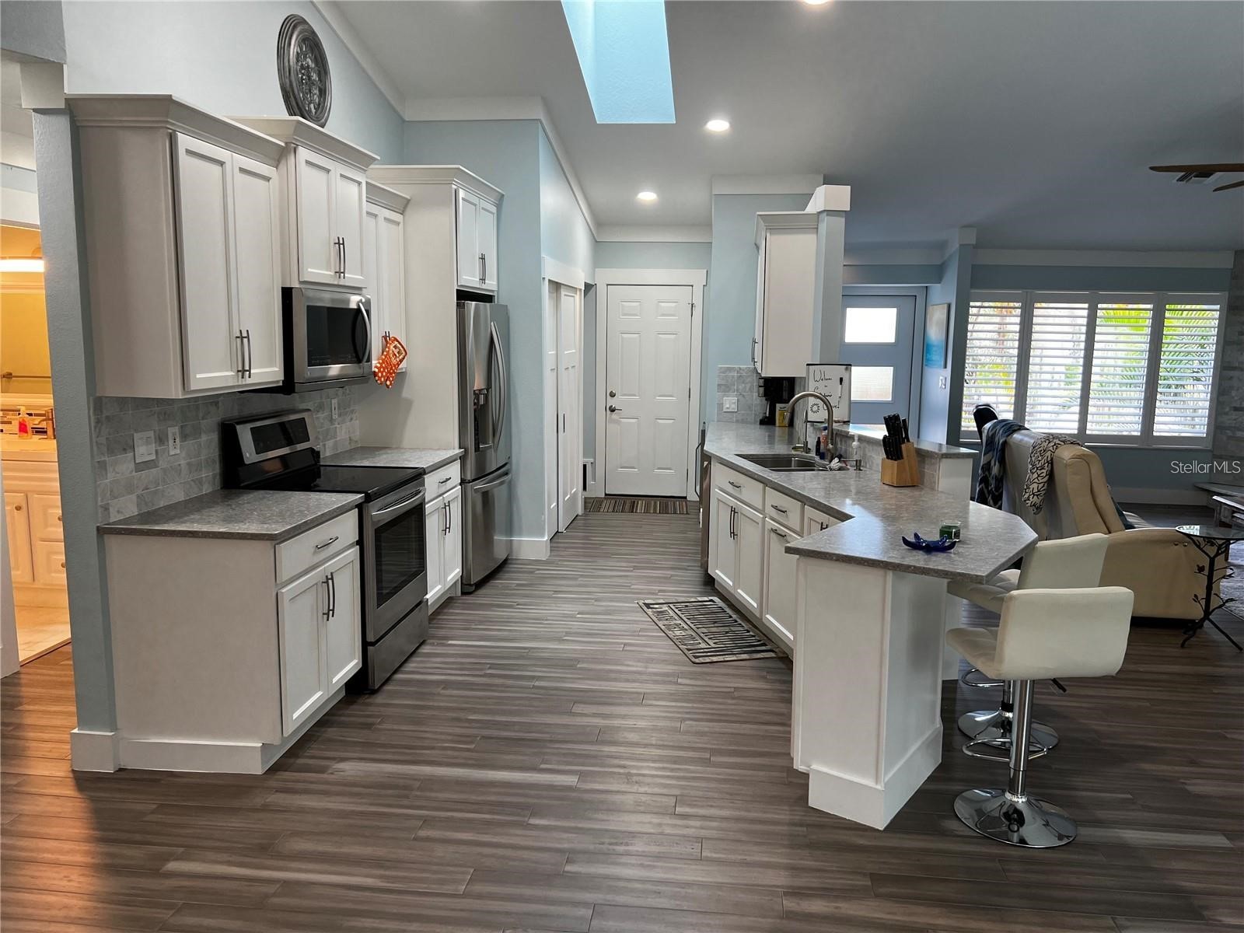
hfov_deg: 67.3
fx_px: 934
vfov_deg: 53.1
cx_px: 622
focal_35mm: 26
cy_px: 466
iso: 80
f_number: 1.5
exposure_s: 1/60
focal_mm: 5.7
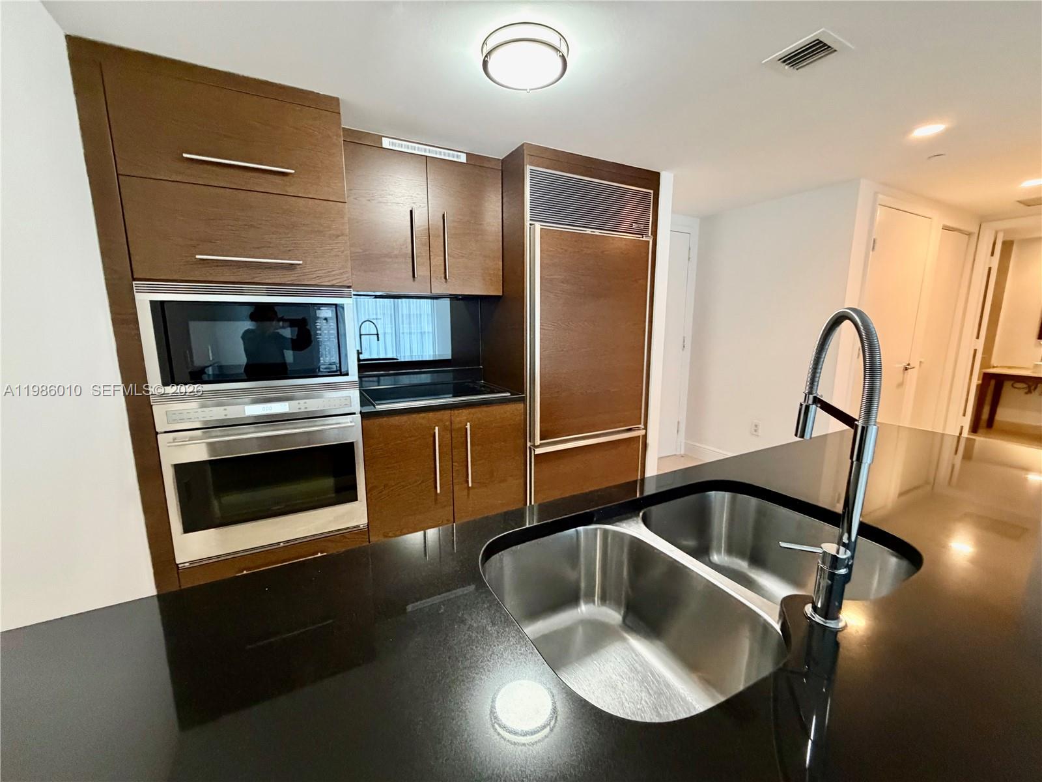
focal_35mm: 14
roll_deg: +2.1
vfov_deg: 85.7
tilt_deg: -10.2
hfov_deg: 102.1
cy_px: 391
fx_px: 421
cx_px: 521
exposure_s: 1/60
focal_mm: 2.22
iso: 640
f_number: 2.2
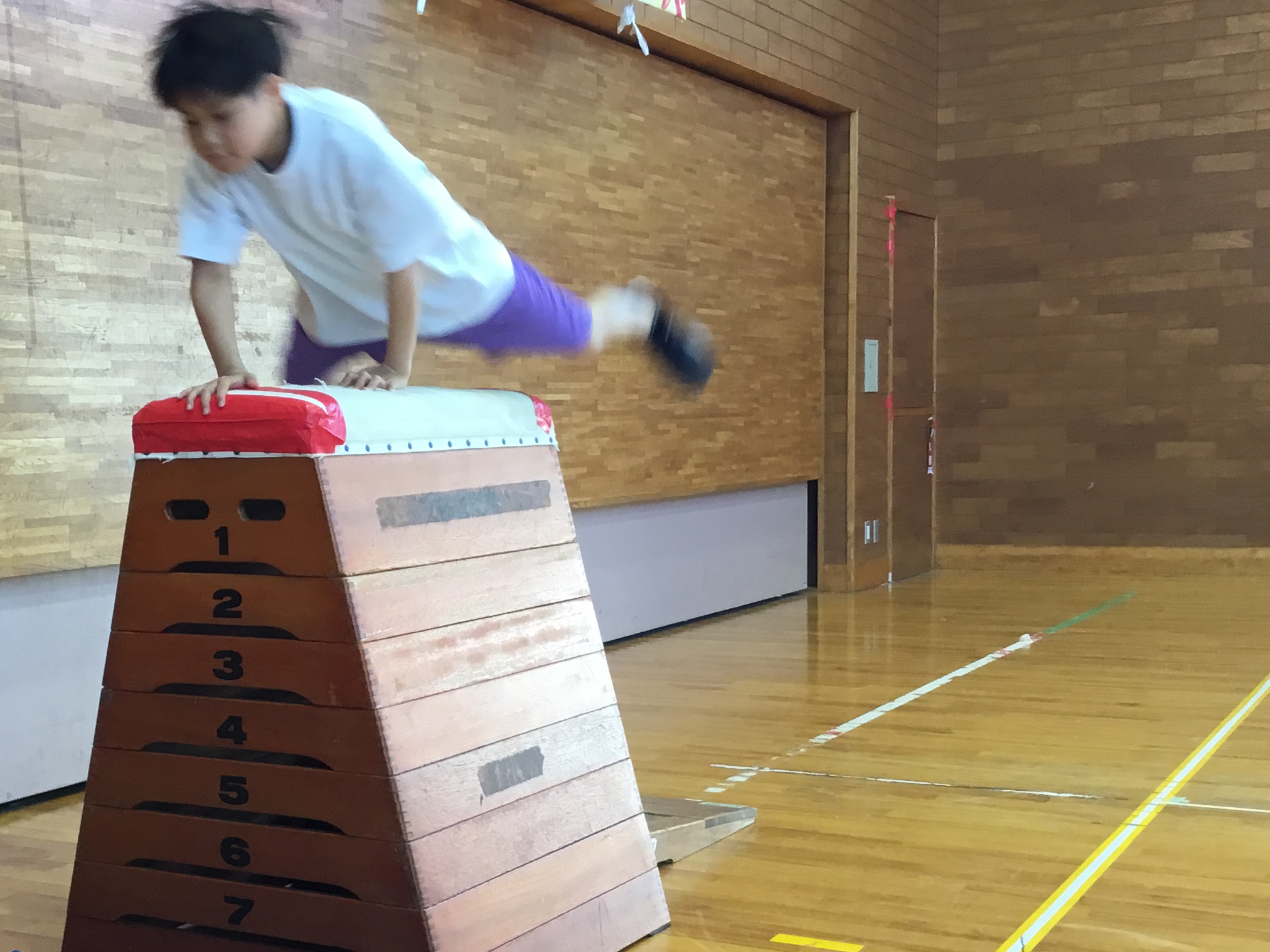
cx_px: 293
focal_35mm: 50
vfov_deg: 29.0
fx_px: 1834
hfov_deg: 37.1
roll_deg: +1.7
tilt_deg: -5.7
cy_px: 600
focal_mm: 3.3
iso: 50
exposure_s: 1/30
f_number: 2.4
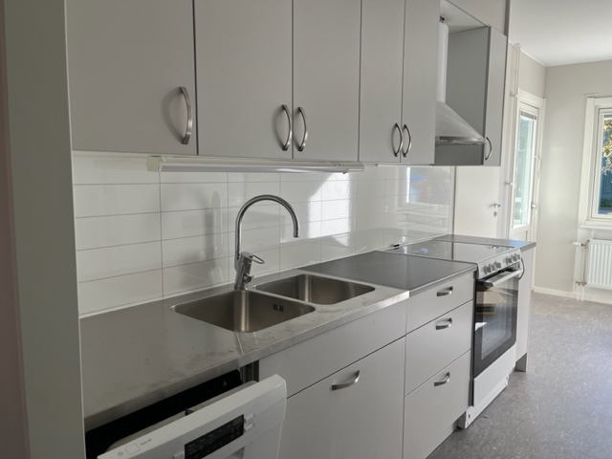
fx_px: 460
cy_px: 230
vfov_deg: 53.1
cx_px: 306
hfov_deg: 67.3
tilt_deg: -6.5
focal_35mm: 26
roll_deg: +0.2
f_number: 1.6
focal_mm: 5.1
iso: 40
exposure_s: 1/122
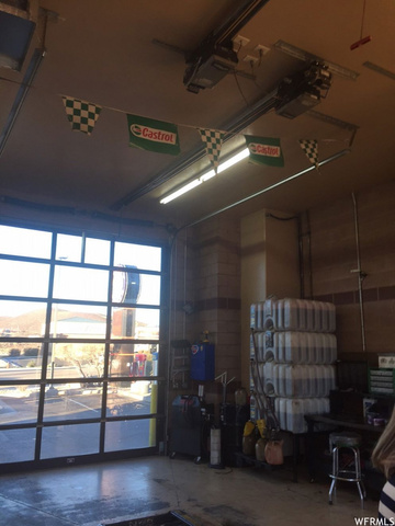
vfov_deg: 61.7
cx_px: 198
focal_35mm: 29
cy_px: 263
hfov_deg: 48.2
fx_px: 441
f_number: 2.2
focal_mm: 4.15
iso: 32
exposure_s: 1/120
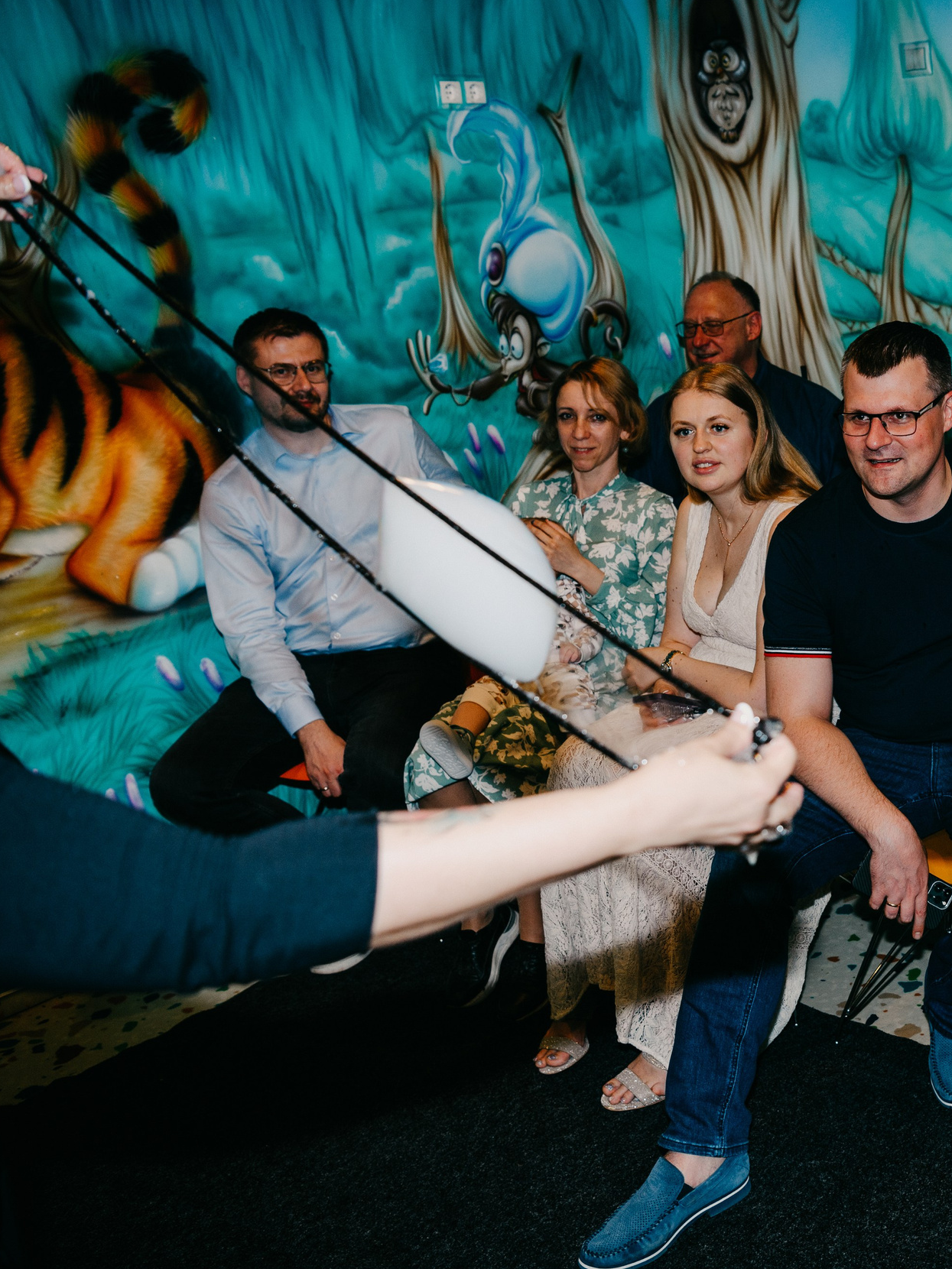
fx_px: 1577
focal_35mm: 43
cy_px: 626
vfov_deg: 43.8
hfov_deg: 31.2
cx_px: 943
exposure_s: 1/160
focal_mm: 29
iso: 160
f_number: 3.5
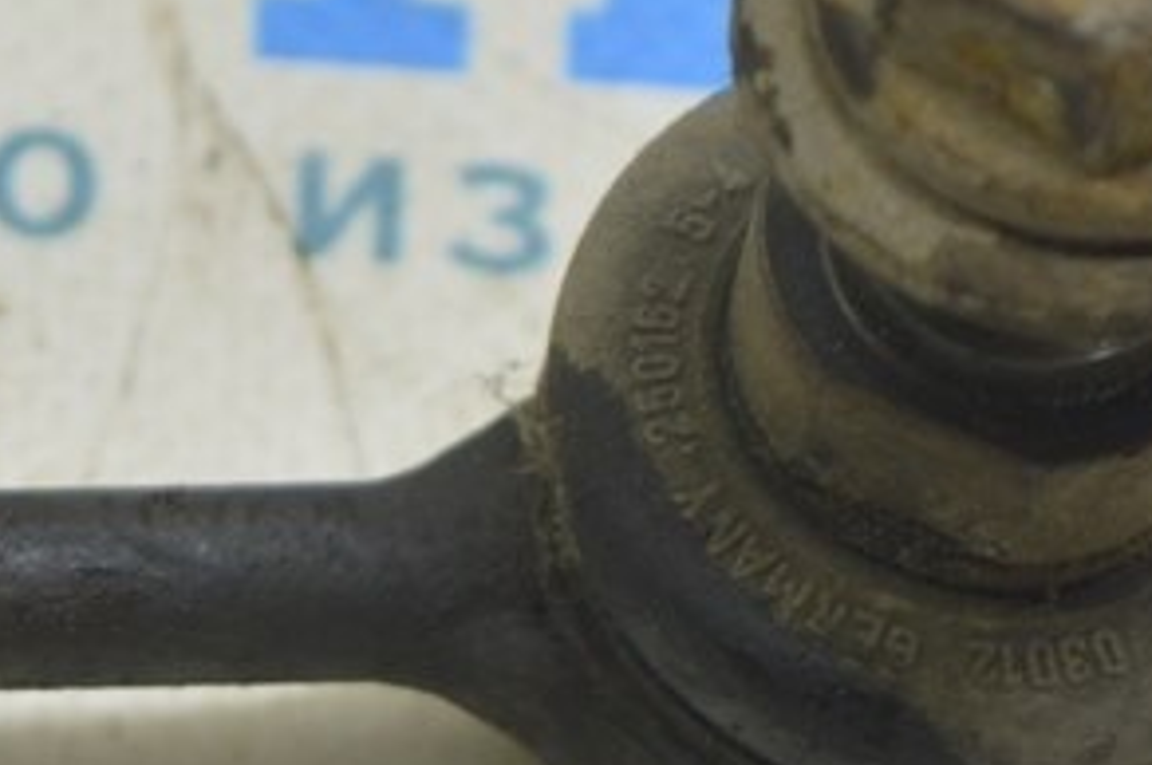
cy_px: 428
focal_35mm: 290
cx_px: -304
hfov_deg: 7.1
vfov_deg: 4.7
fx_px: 9262
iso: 400
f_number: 5.6
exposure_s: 1/20
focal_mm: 55
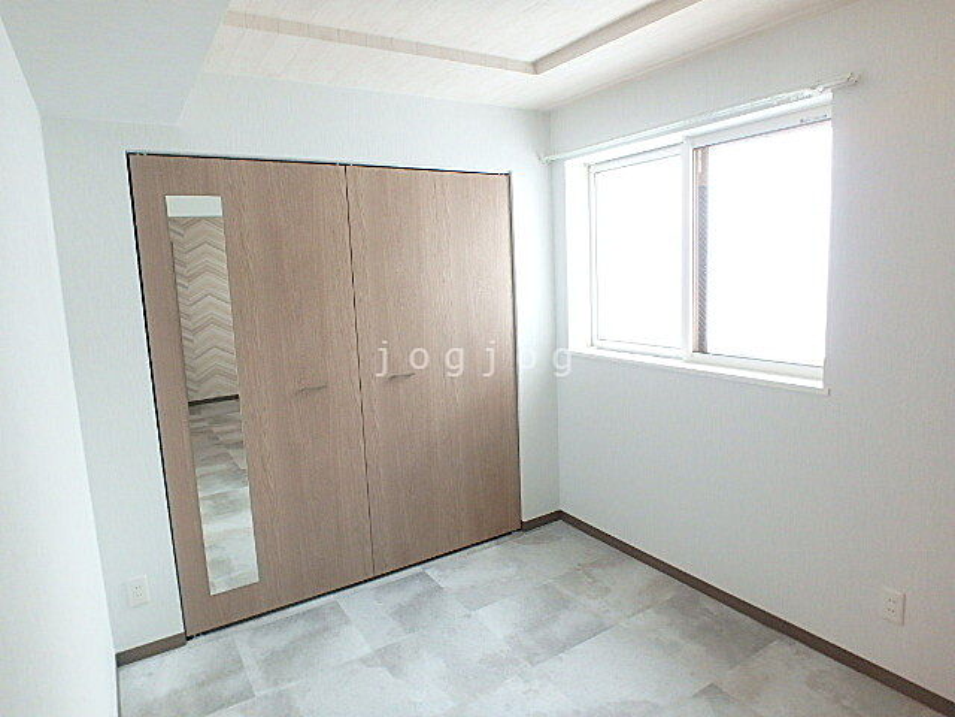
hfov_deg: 79.0
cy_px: 358
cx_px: 478
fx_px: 579
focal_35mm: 21
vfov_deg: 63.4
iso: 320
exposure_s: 1/30
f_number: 3.5
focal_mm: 3.7
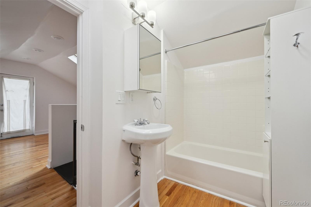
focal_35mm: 14
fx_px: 121
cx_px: 156
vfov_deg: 81.2
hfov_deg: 104.3
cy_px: 104
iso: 400
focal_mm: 14
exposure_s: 1/25
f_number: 11
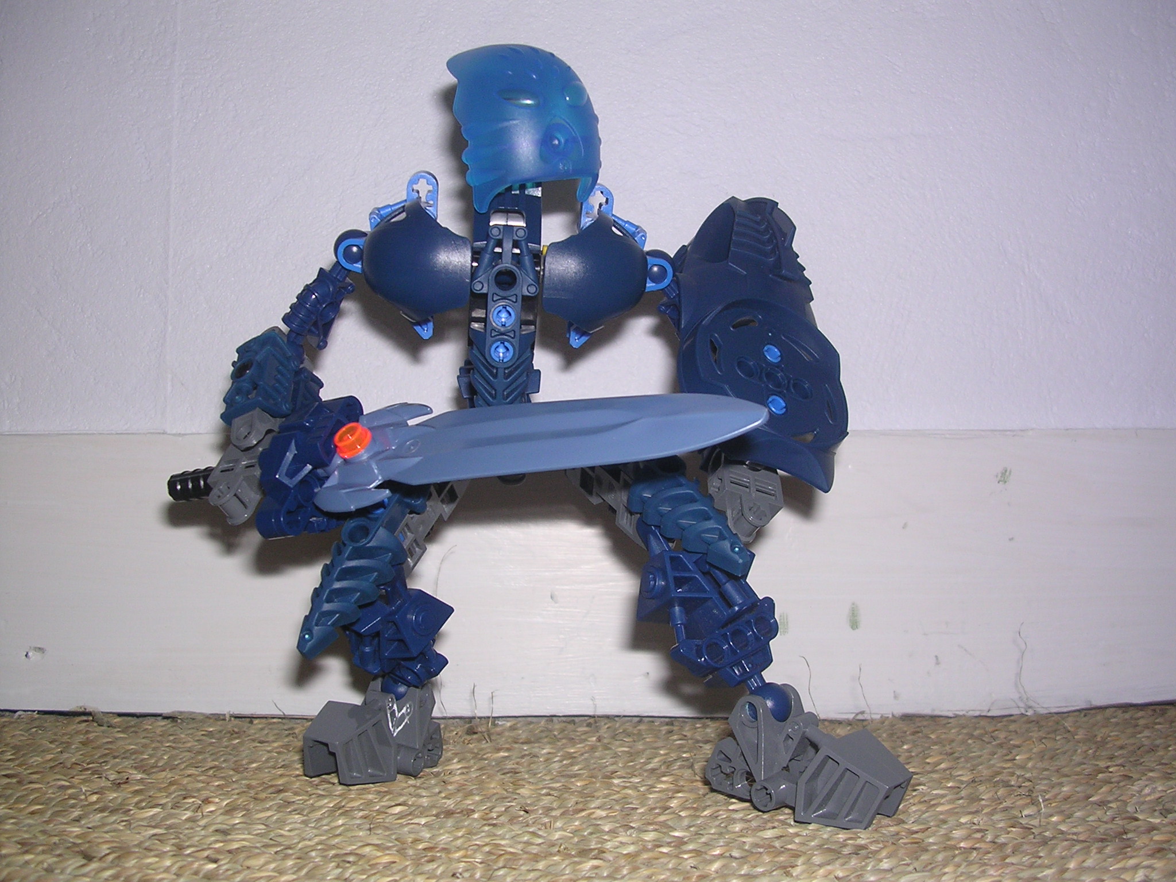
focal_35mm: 38
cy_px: 441
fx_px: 1291
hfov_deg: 49.0
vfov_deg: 37.7
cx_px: 588
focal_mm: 5.8
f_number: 2.8
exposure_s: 1/60.1
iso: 100
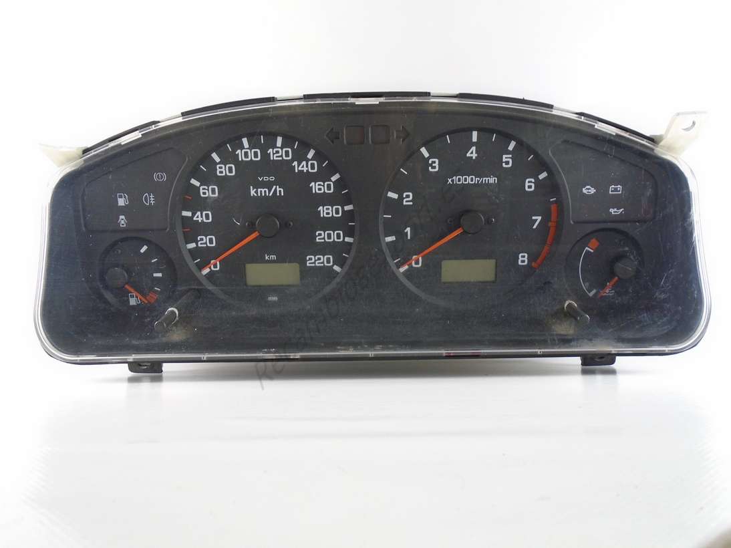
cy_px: 274
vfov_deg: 53.0
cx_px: 366
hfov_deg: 67.3
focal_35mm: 26
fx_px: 549
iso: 100
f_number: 3.2
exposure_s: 1/30
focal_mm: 4.6
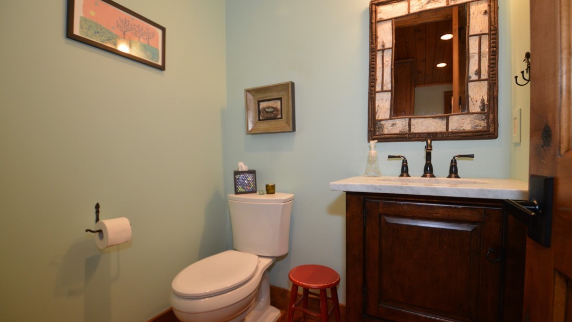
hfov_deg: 99.4
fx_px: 243
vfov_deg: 67.1
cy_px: 164
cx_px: 287
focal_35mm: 16
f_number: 3.5
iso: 720
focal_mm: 10
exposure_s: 1/60
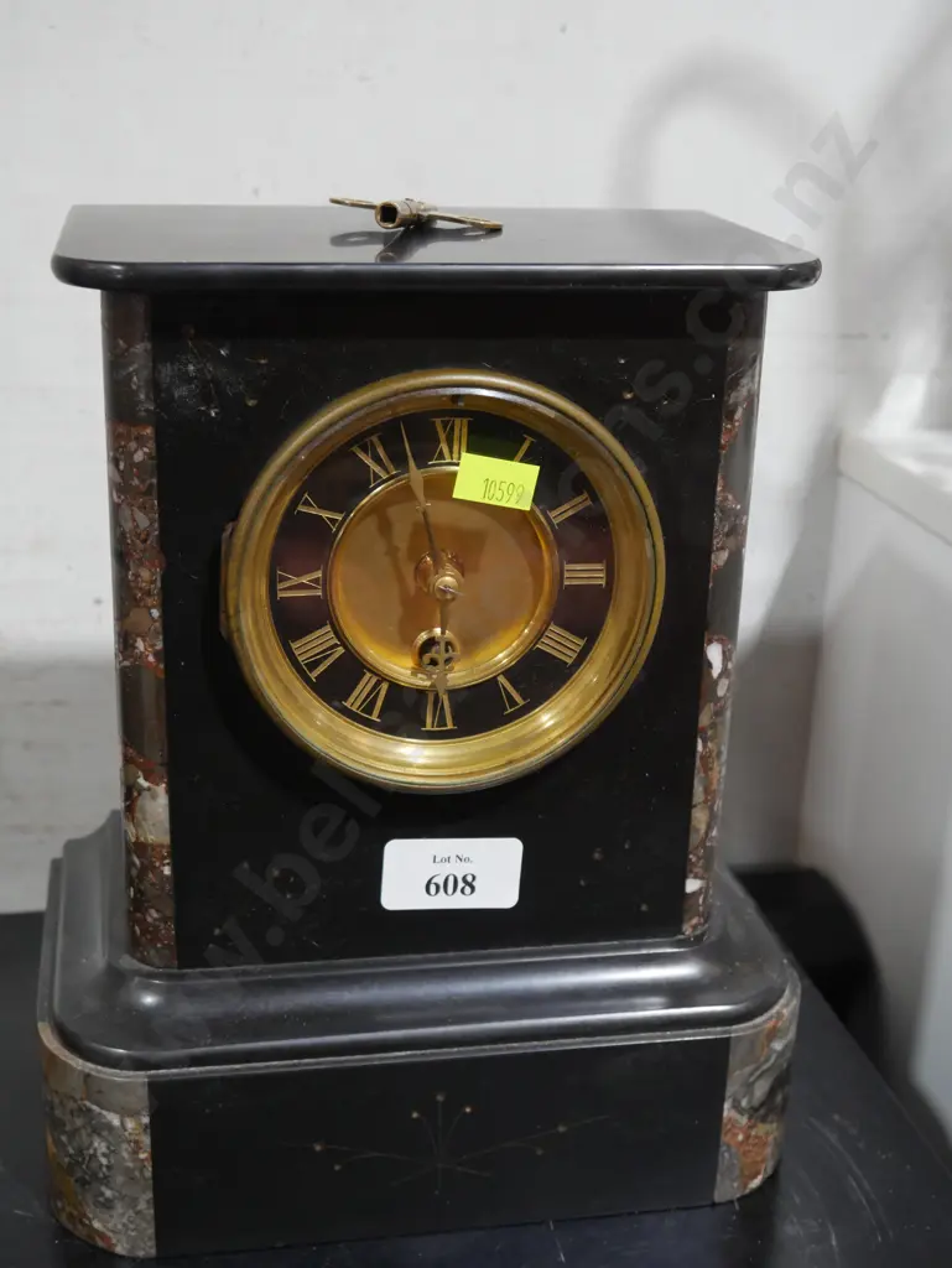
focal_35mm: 46
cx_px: 476
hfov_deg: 31.5
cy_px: 634
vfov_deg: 41.2
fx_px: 1685
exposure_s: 1/60
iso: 1000
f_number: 5.1
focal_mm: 23
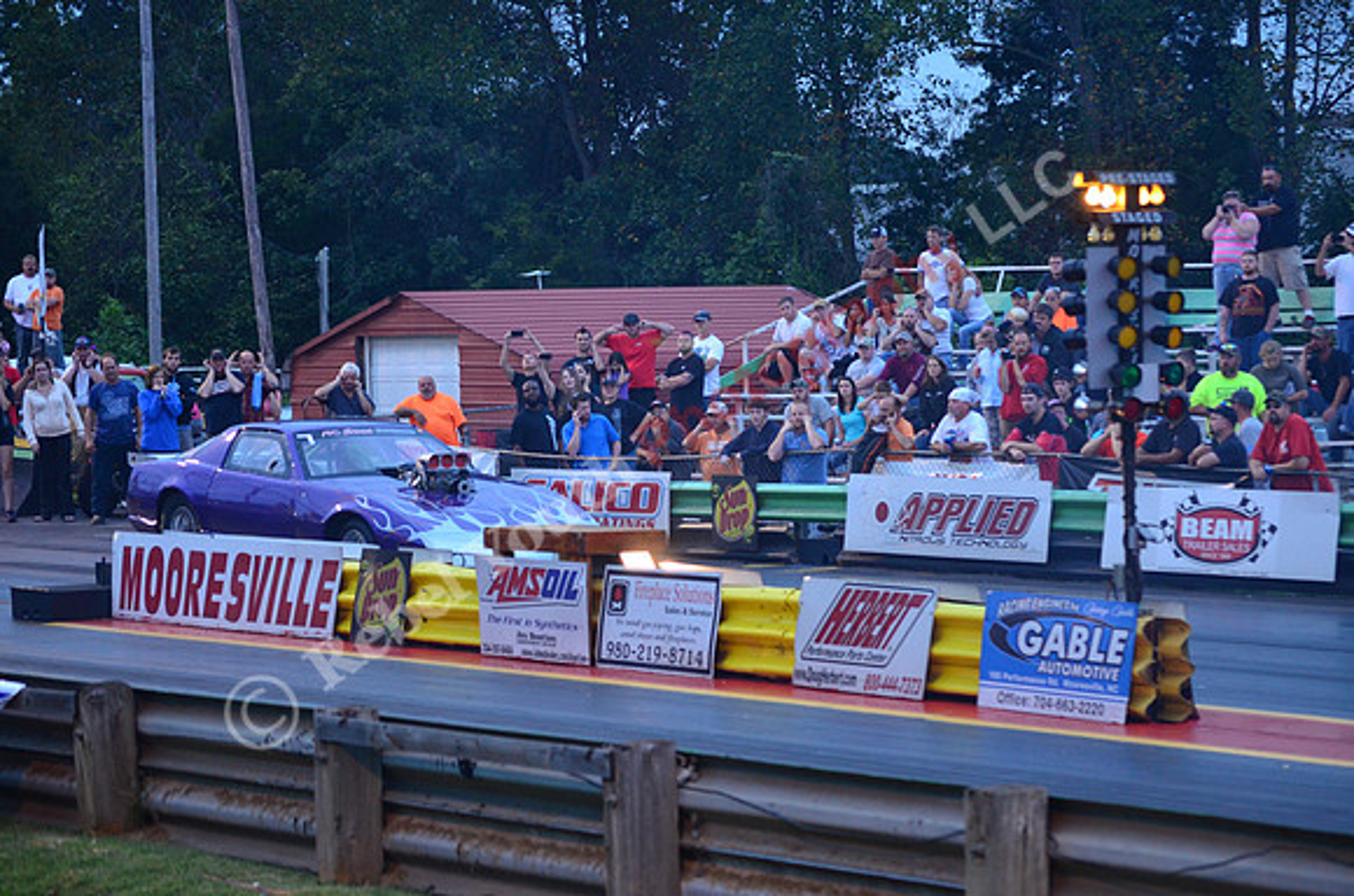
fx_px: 4222
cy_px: 448
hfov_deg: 18.2
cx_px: 677
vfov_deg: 12.1
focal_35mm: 112
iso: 1000
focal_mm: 75
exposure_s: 1/100
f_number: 4.2
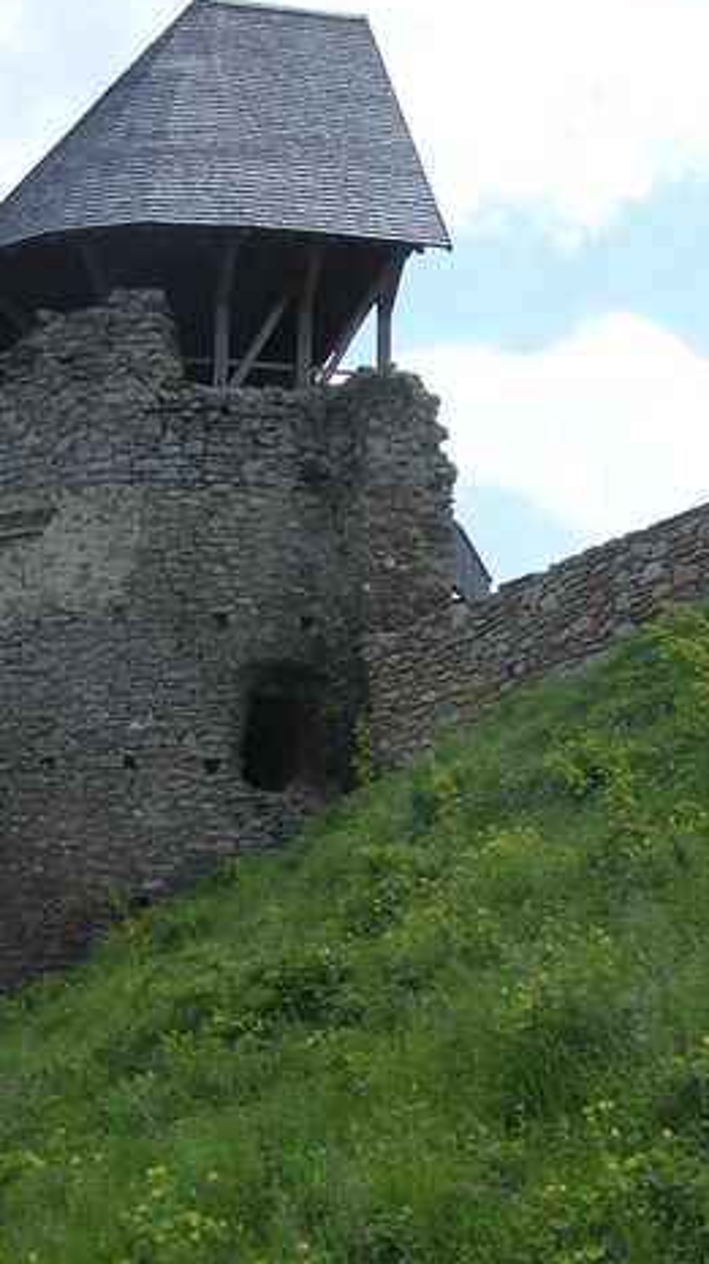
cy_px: 704
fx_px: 1908
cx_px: 65
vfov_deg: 36.6
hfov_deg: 20.6
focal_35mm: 57
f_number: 5.6
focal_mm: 5.8
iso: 100
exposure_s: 1/279
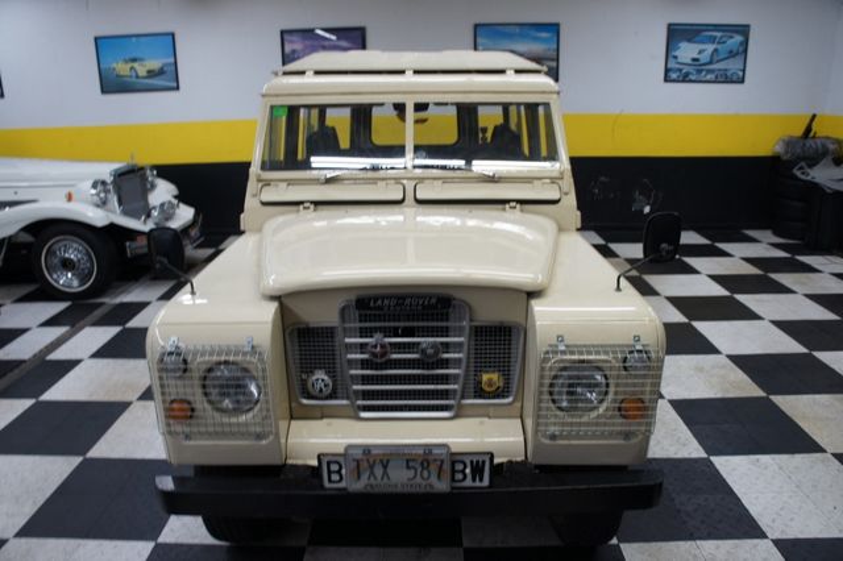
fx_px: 632
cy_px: 280
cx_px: 422
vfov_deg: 47.9
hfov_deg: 67.4
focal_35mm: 27
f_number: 4
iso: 200
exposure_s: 1/40
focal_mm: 18
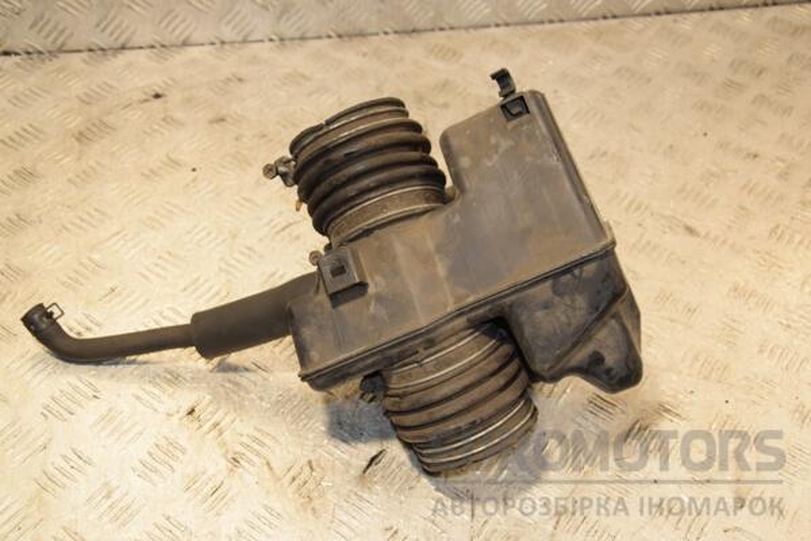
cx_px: 406
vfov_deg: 29.9
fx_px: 1014
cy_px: 270
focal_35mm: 45
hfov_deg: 43.6
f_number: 6.3
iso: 800
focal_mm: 30
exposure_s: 1/200
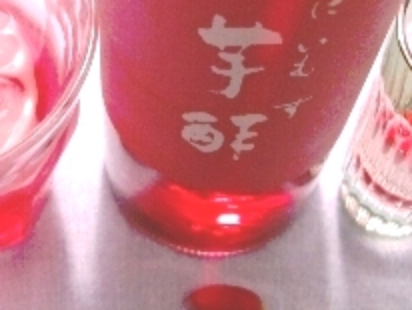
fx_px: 906
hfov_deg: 25.5
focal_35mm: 76
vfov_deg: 19.3
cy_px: 70
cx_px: 148
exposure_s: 1/10
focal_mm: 5.8
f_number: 2.6
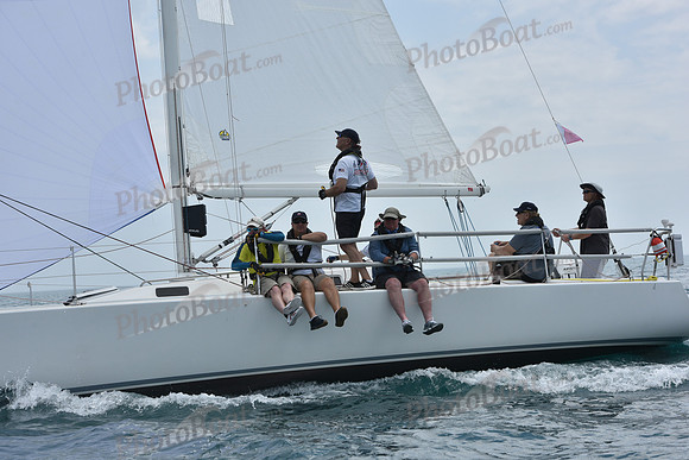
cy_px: 230
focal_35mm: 90
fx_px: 1723
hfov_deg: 22.6
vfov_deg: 15.2
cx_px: 344
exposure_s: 1/1250
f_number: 8
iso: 250
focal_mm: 90
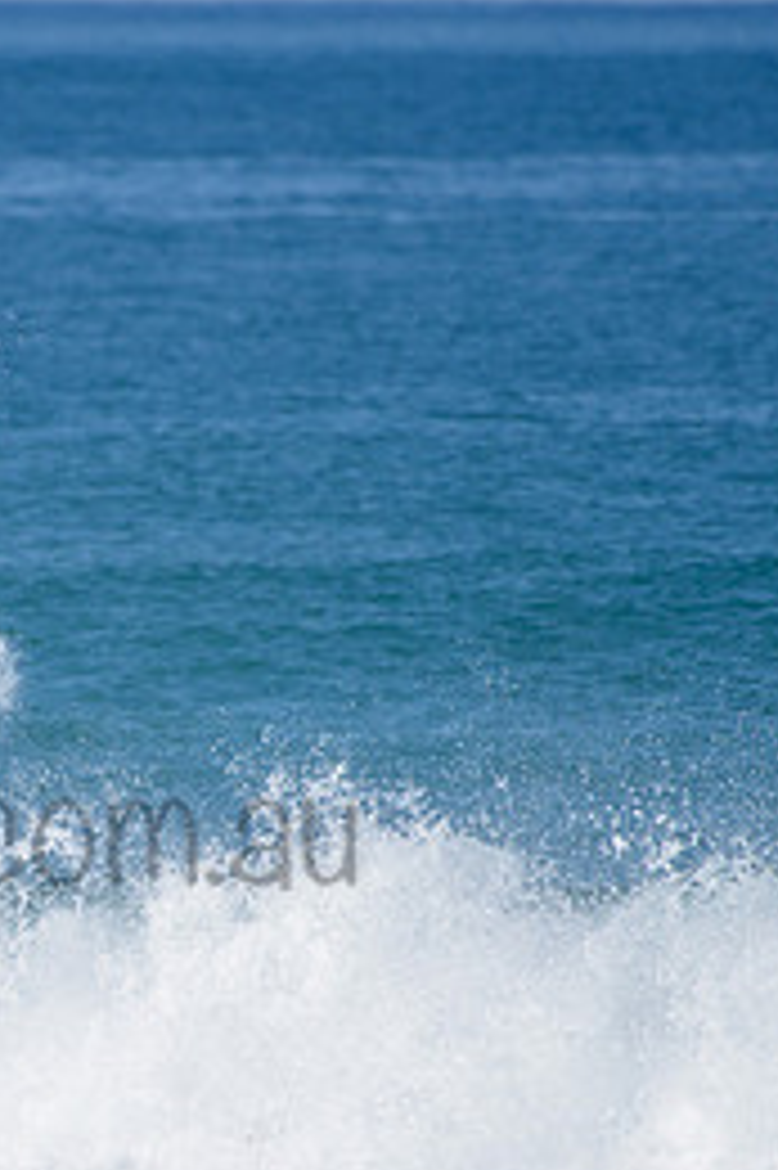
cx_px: -117
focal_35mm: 1117
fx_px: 36255
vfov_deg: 1.8
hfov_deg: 1.2
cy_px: 781
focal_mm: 500
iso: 160
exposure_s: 1/2000
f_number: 5.6
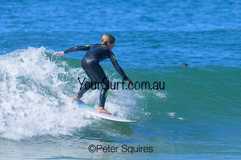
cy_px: 80
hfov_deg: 2.4
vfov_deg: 1.6
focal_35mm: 870
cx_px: 120
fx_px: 5821
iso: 4500
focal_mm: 580
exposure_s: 1/640
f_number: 11
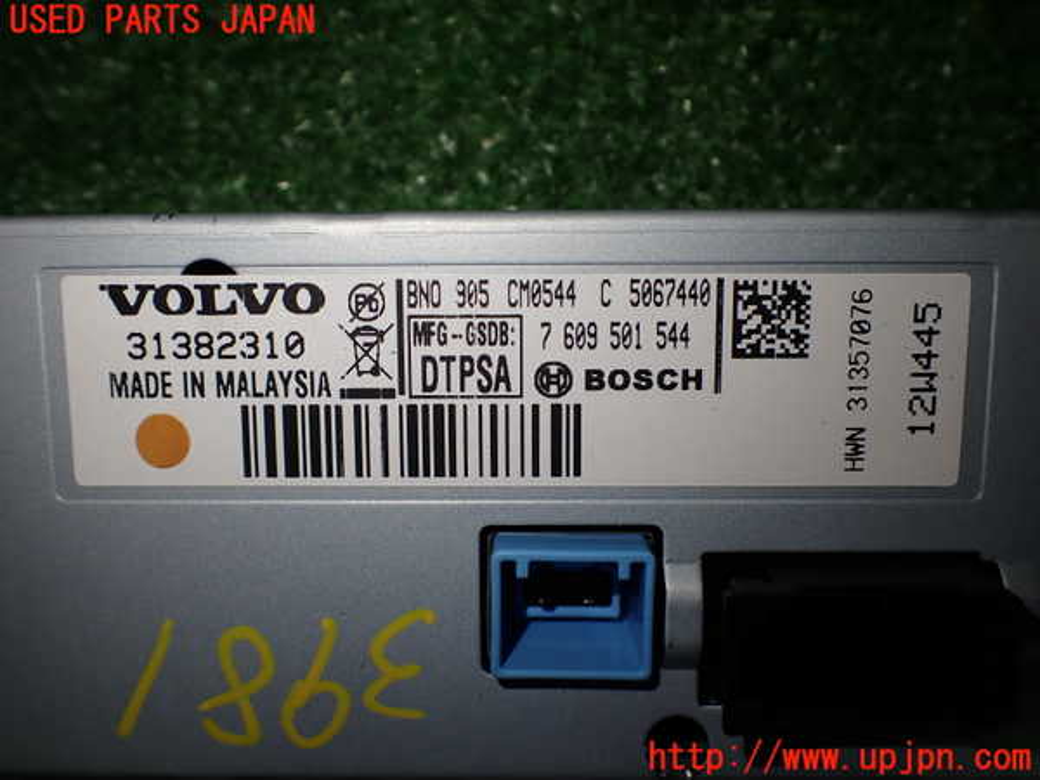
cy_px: 390
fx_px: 901
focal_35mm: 30
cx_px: 520
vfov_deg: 46.8
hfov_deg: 60.0
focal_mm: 5.4
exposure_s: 1/125
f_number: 2.3
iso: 100
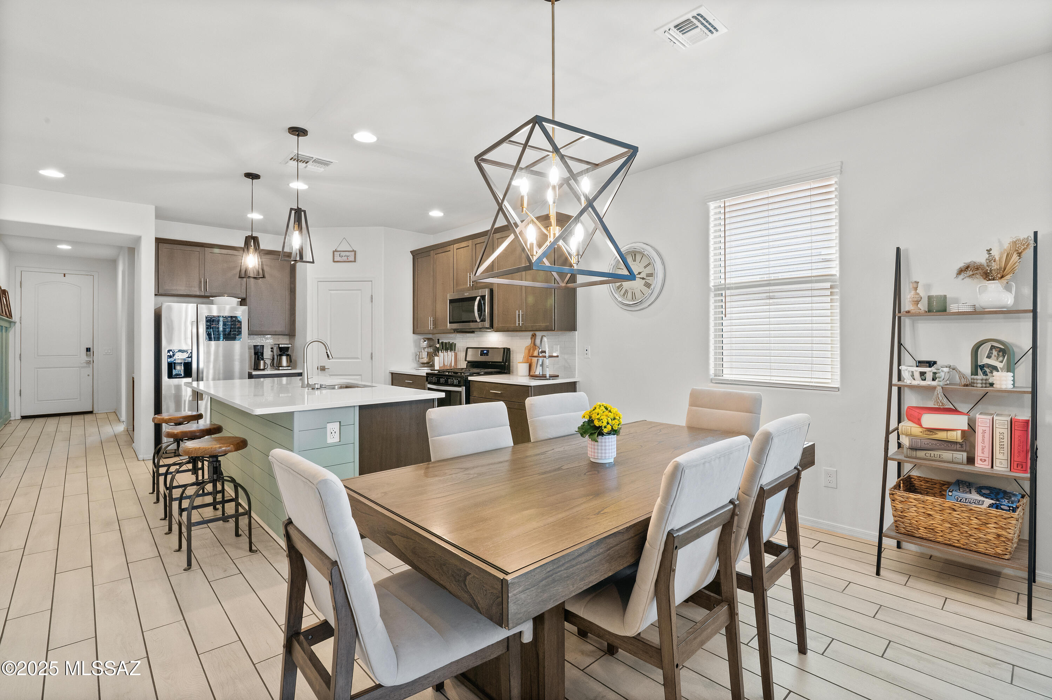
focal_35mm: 16
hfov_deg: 96.8
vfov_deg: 73.7
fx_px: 467
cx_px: 526
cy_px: 350
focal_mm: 16
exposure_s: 1/3
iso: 1000
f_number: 16
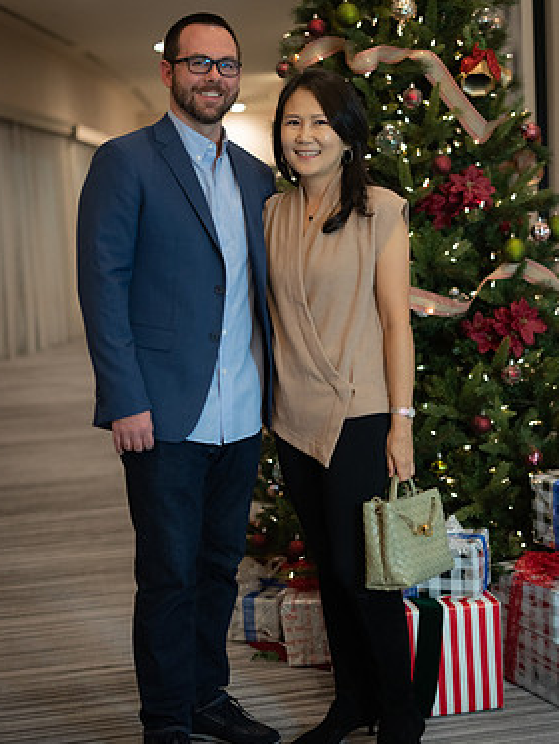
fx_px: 1248
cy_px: 351
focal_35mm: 58
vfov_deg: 33.2
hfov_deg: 25.2
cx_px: 287
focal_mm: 50
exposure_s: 1/320
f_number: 1.8
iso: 1600
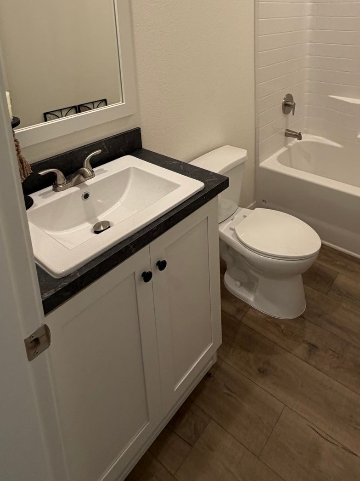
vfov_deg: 63.1
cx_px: 252
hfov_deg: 53.3
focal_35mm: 25
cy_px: 93
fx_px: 347
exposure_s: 1/120
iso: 160
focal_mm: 2.22
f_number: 2.2
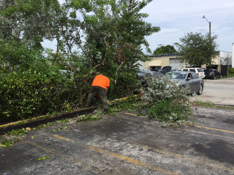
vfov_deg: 45.4
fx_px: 210
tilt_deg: -5.9
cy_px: 88
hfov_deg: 58.4
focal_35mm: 31
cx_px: 117
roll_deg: -0.4
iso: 25
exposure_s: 1/936
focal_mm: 3.3
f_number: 2.4
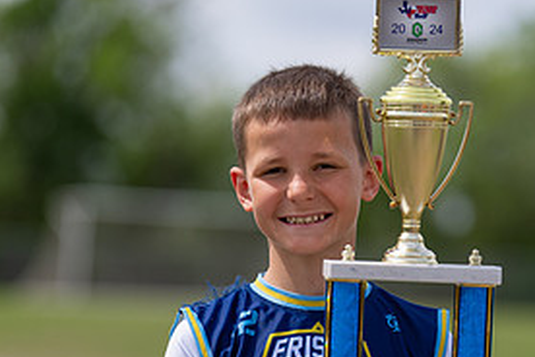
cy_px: 308
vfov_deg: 4.6
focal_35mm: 297
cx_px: 343
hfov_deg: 6.9
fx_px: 4413
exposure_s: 1/2000
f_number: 2.8
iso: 100
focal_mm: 139
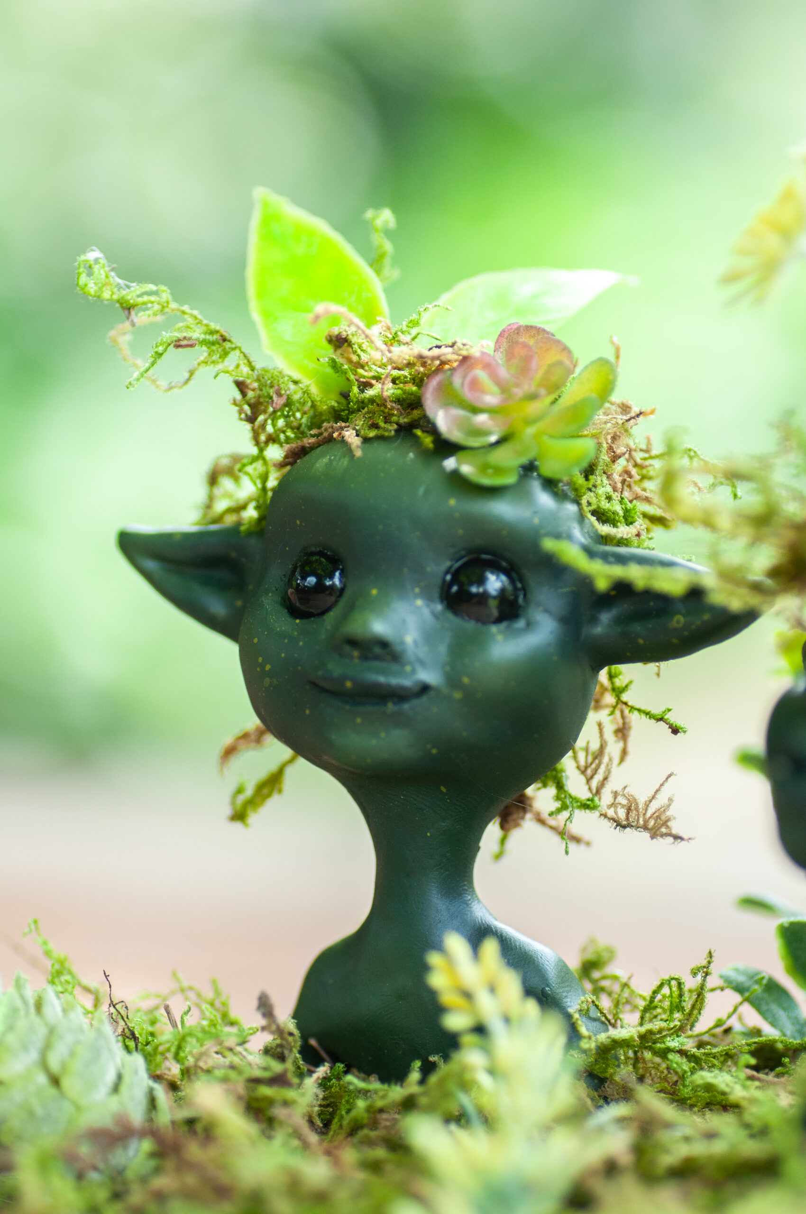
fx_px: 4546
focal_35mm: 135
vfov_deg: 15.2
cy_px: 607
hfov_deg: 10.1
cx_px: 403
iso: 640
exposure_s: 1/640
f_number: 3.5
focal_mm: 90
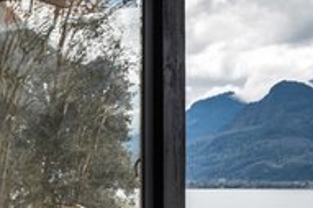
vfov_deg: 10.5
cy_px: 185
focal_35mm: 130
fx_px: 1129
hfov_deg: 15.7
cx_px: 249
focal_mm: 31
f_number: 6.3
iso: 320
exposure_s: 1/200
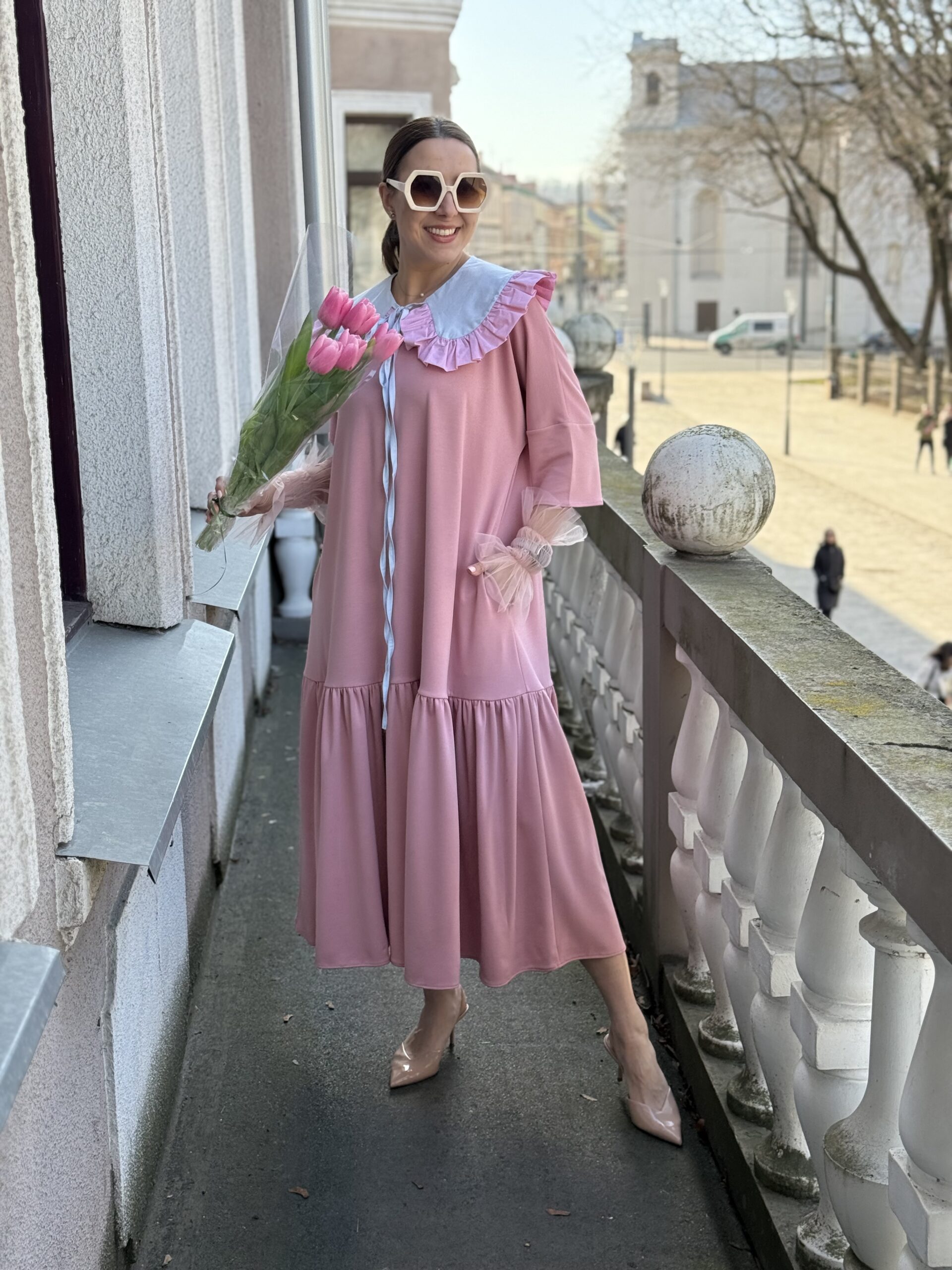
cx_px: 476
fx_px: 1760
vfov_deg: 39.7
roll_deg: +0.8
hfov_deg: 30.3
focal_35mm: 48
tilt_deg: -12.1
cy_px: 635
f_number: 1.78
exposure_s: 1/837
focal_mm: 6.76
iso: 80
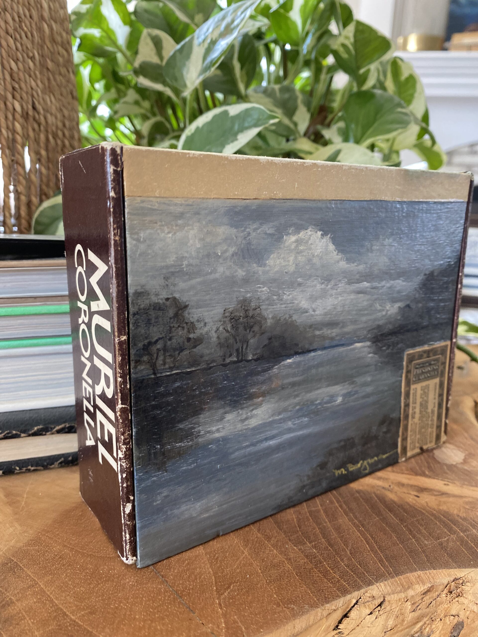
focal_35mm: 26
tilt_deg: -12.6
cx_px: 239
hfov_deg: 53.1
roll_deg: -1.7
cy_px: 318
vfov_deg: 67.3
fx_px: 479
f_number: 1.8
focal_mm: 4.25
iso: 200
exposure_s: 1/60
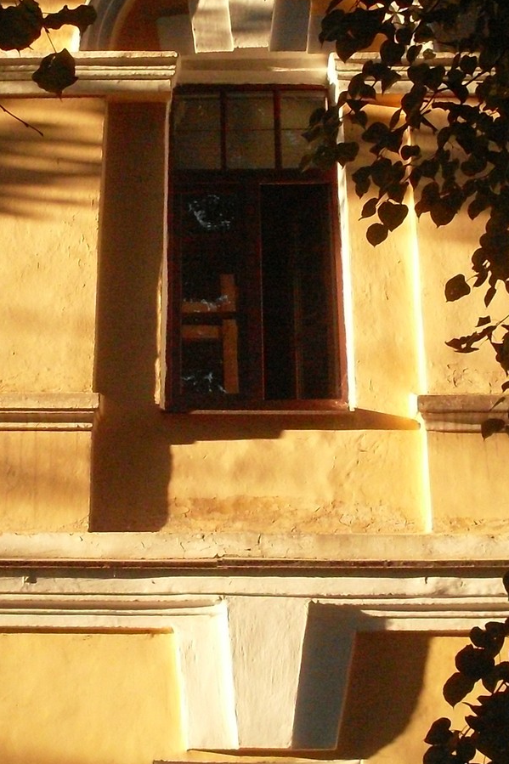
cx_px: 186
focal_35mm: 63
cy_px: 328
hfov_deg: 21.5
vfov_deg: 31.9
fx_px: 1337
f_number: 8.4
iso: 400
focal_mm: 6.3
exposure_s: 1/125
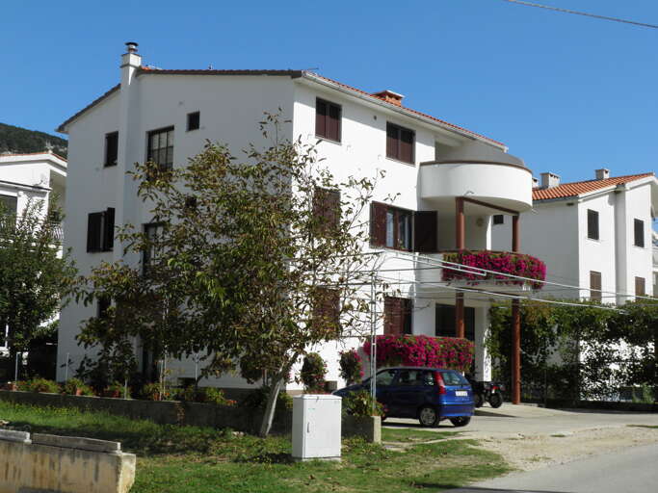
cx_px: 329
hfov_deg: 38.9
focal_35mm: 49
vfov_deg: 29.7
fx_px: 931
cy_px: 246
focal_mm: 8.9
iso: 50
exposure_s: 1/500
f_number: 5.5
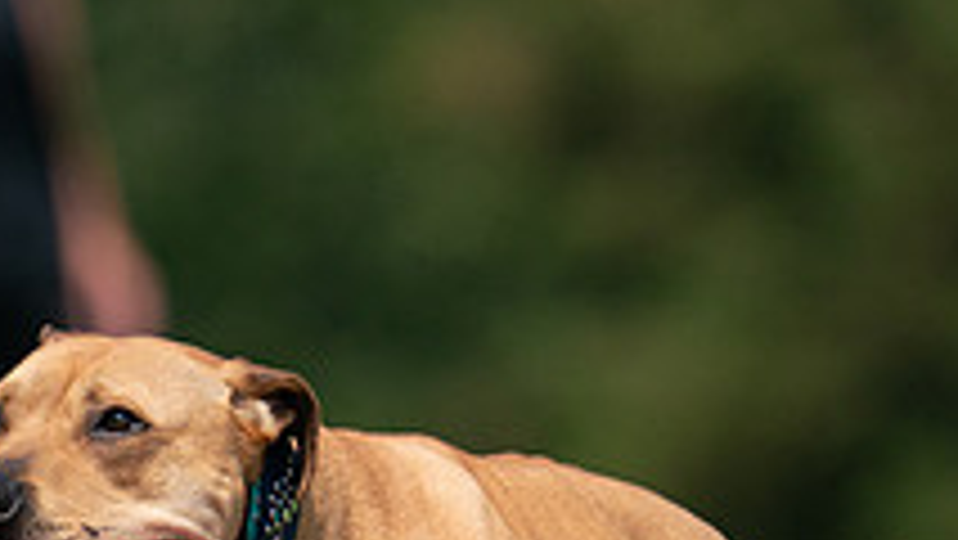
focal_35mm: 1713
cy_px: 785
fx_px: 43531
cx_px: 558
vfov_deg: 0.7
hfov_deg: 1.3
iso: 800
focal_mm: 600
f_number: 6.3
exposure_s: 1/4000
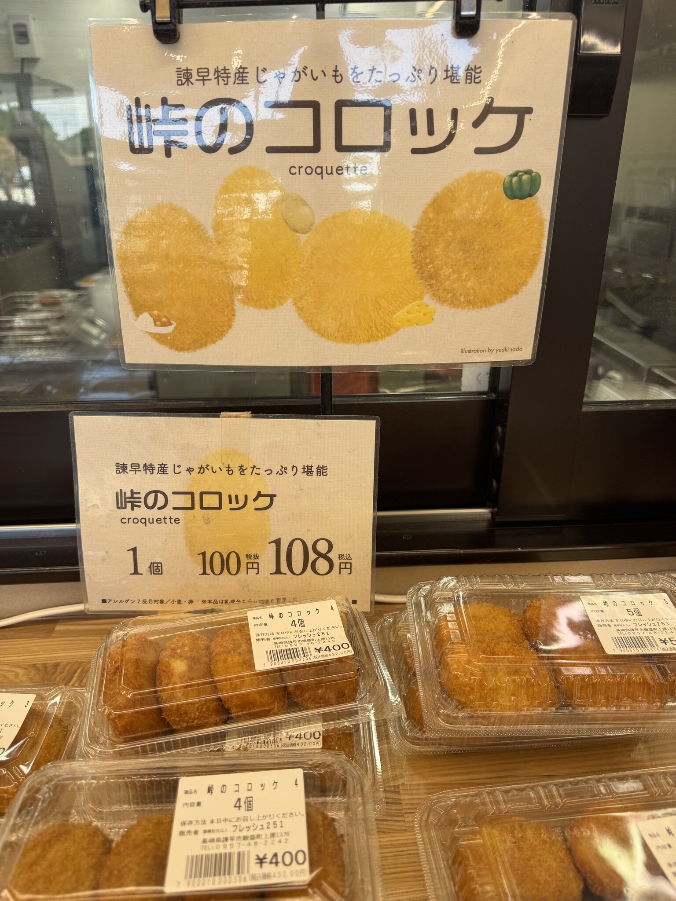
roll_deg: +0.5
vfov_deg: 71.6
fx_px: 625
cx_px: 338
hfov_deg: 56.8
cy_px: 450
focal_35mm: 24
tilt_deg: -23.3
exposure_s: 1/167
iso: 64
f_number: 1.78
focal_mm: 6.76
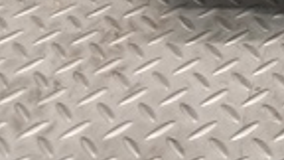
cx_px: 497
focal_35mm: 131
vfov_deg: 8.4
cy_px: -234
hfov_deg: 14.6
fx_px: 987
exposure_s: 1/50
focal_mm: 4
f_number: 1.8
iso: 160
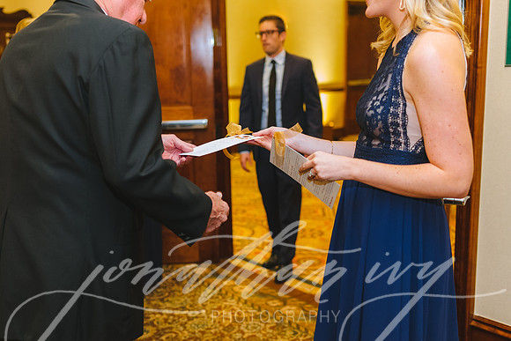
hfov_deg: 49.0
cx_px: 224
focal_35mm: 39
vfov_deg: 33.9
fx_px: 559
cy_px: 170
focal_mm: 35
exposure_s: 1/125
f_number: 2.2
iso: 3200
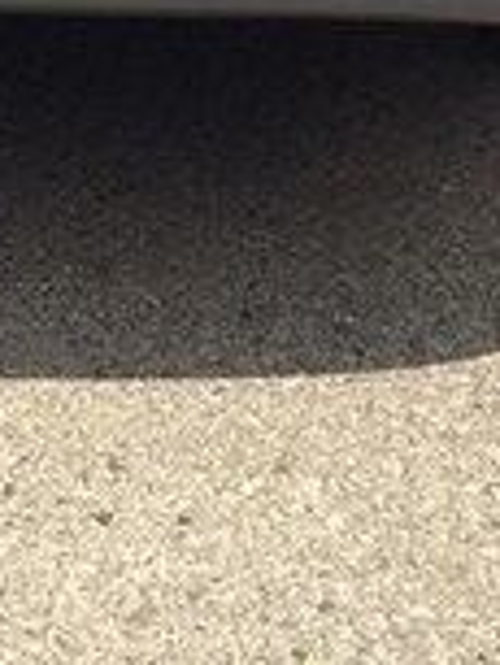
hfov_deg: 15.6
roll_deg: -0.5
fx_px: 1808
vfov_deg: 18.0
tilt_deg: -9.1
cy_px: -400
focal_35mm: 94
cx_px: 61
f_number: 2.2
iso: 32
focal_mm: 4.15
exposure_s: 1/2160
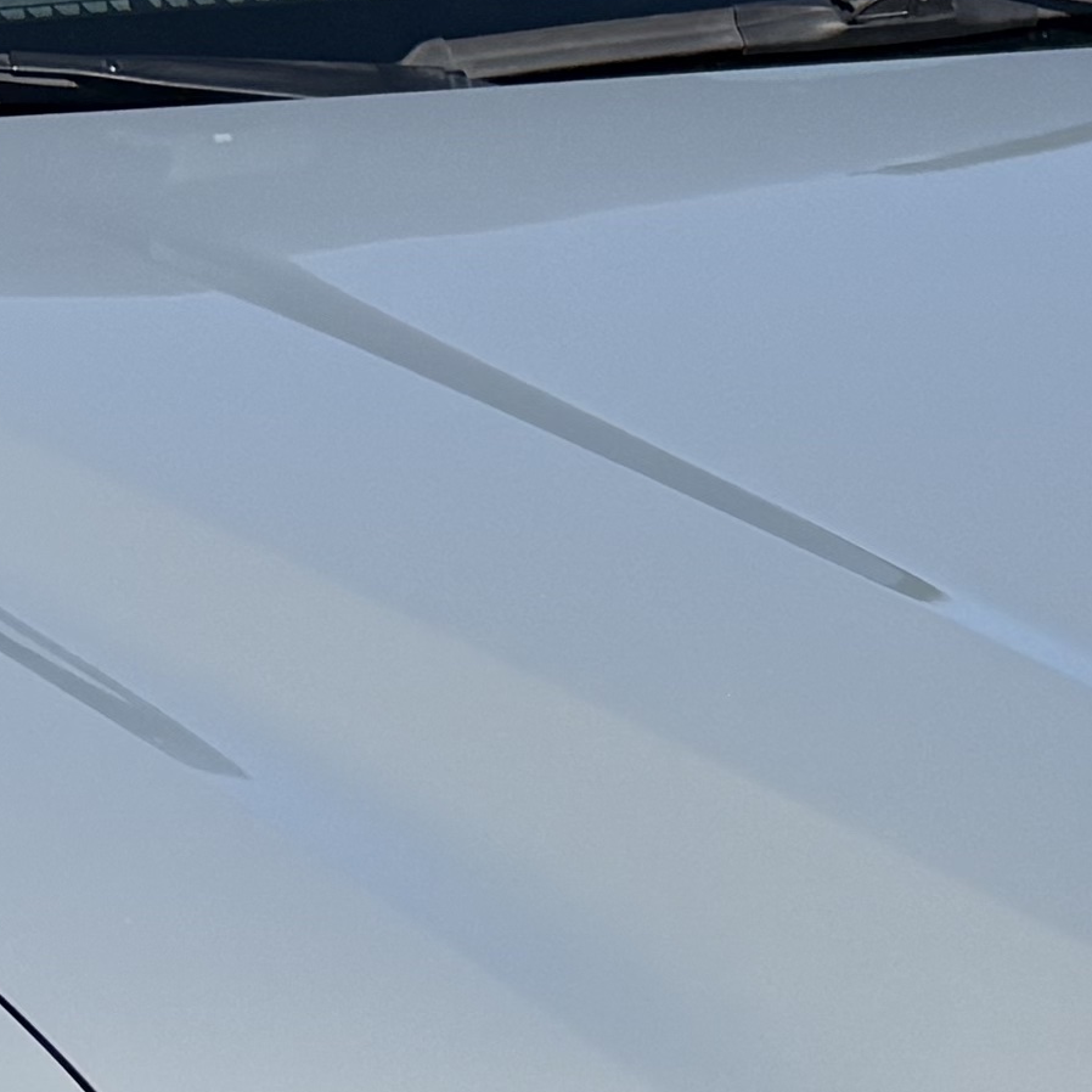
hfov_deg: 12.7
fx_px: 4818
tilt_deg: -27.7
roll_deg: -3.9
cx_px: 1198
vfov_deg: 12.0
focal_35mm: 135
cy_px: 1906
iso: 80
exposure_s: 1/6711
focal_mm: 6.76
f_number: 1.78
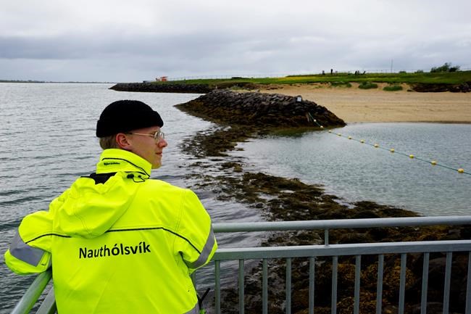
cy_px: 157
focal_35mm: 35
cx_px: 236
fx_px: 458
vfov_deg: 37.8
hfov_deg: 54.4
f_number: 9
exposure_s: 1/125
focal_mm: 35
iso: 100
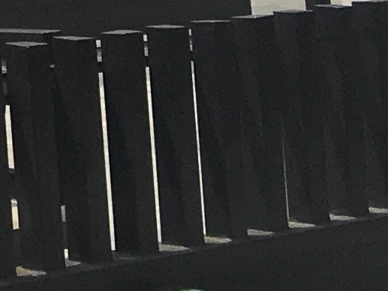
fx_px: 2534
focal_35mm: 226
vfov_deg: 6.4
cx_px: -1083
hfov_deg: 7.0
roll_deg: +5.1
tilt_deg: +4.2
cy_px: -328
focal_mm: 4.15
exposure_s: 1/1789
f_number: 2.2
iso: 25
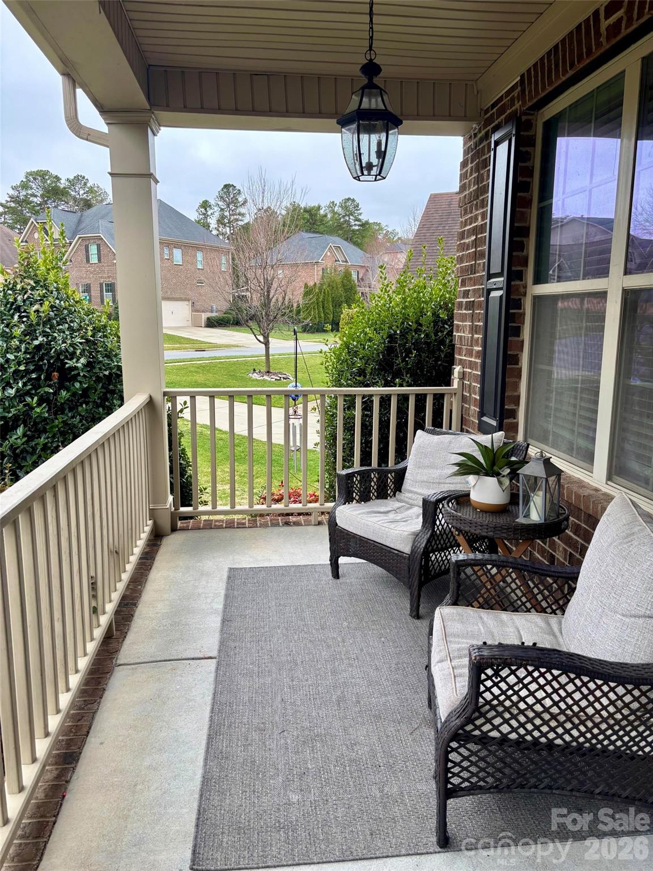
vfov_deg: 67.3
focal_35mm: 26
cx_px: 326
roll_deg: -0.7
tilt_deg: -13.7
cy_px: 436
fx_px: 654
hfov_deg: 53.1
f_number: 1.6
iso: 50
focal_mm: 5.96
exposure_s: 1/321
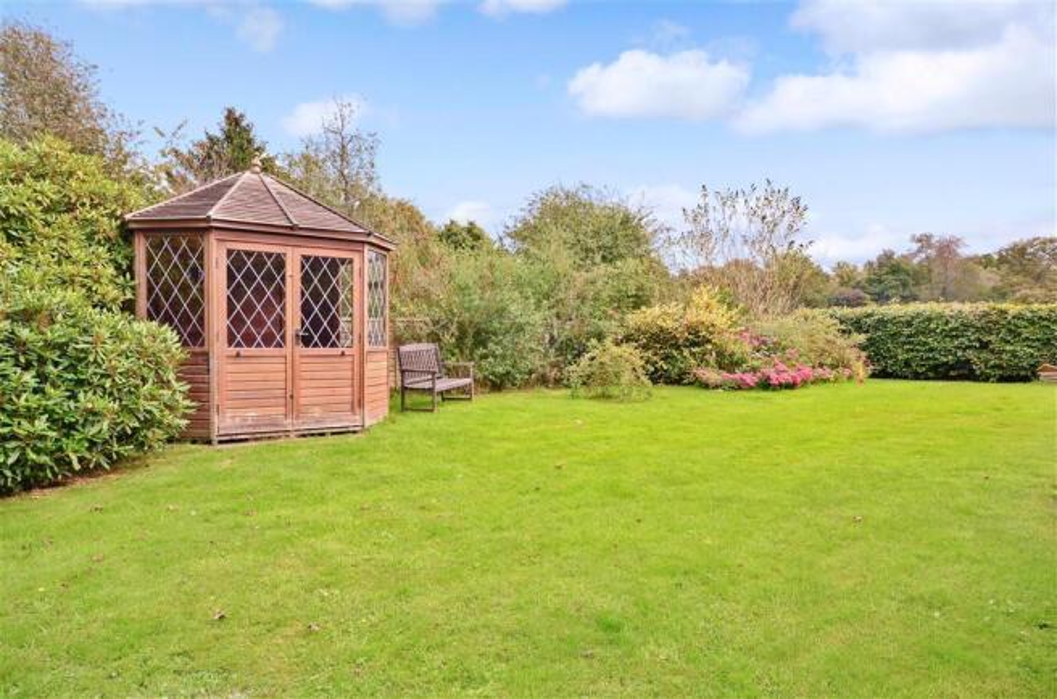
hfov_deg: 70.6
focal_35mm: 26
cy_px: 350
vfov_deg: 50.2
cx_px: 528
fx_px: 747
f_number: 13
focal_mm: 17
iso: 400
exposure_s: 1/40
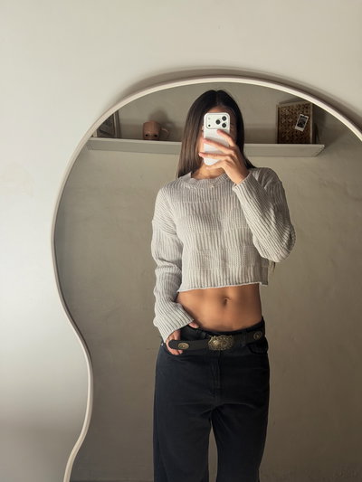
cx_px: 181
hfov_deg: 30.3
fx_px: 669
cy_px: 241
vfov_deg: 39.6
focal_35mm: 48
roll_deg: -1.2
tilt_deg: -22.6
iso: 50
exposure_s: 1/121
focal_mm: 6.76
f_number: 1.78
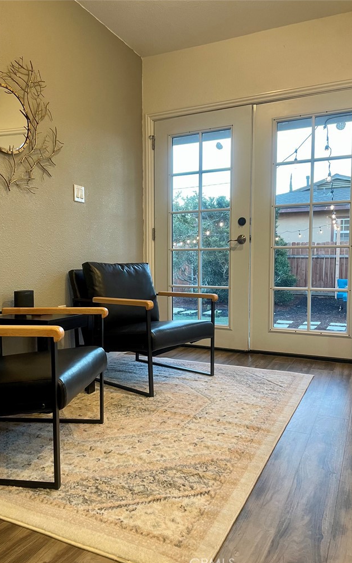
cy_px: 285
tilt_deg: -2.3
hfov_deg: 44.4
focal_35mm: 28
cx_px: 154
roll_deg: +0.7
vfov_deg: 66.5
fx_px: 430
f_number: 1.6
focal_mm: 4.2
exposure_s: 1/60
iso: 160
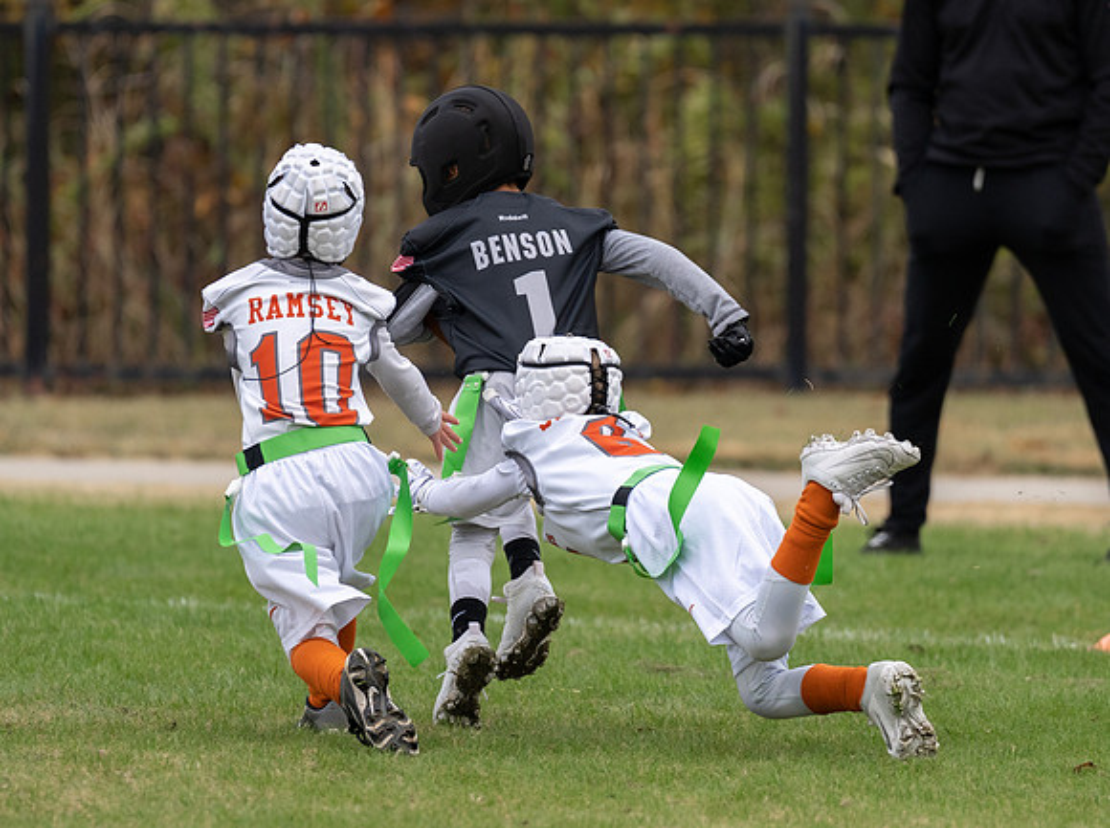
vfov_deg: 3.4
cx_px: 565
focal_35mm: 441
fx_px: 14105
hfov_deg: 4.5
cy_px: 396
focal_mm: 200
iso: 250
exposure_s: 1/1250
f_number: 2.8
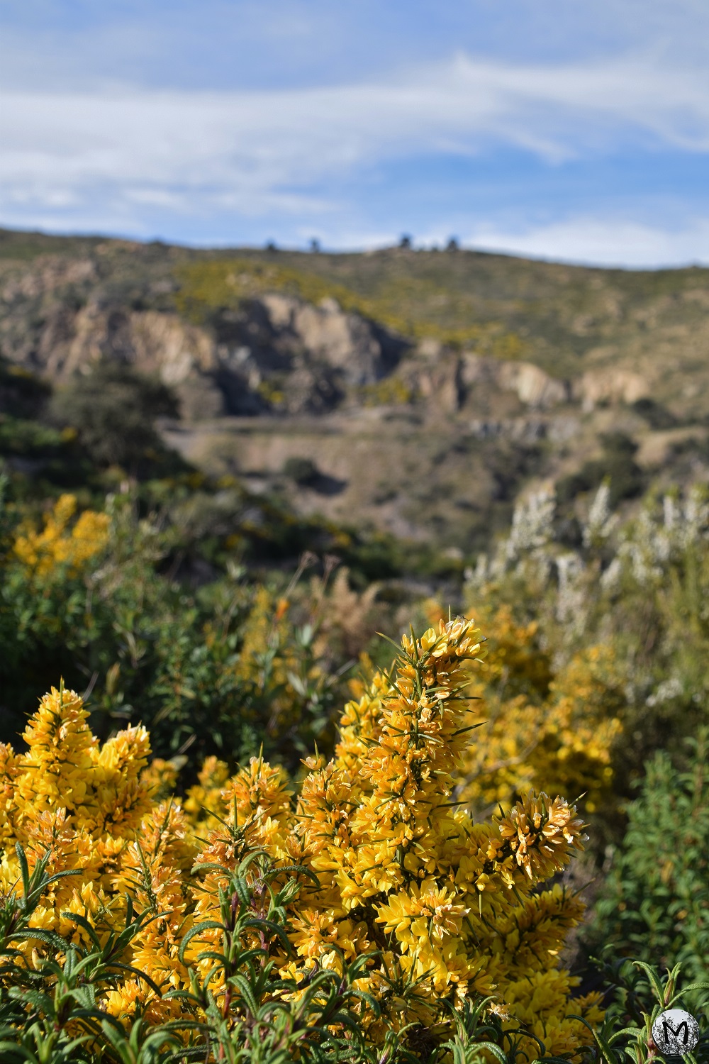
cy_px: 532
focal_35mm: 60
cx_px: 354
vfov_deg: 33.4
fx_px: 1772
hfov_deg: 22.6
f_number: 9
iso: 200
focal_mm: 40
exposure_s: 1/320
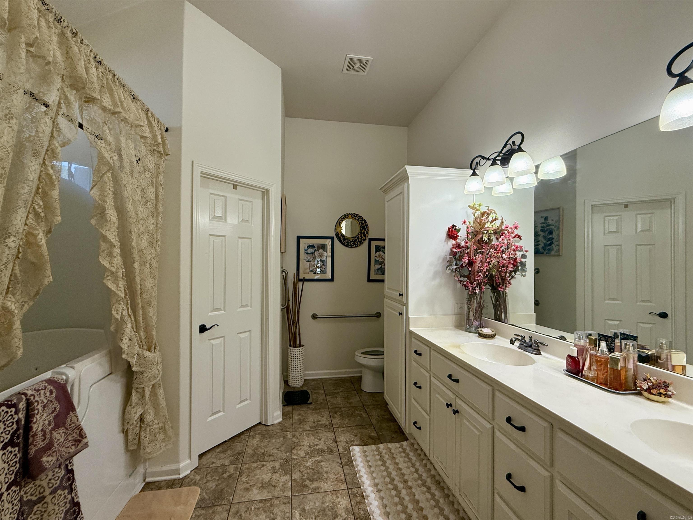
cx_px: 346
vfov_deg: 85.7
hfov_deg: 102.1
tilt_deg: +1.3
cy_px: 260
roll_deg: +2.1
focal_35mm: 14
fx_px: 280
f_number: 2.2
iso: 125
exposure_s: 1/120
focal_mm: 2.22
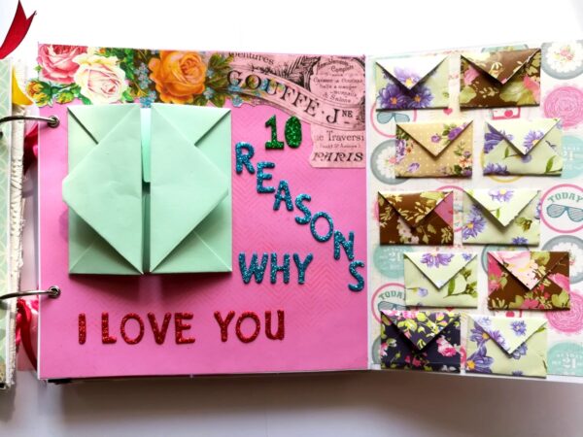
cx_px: 292
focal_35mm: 26
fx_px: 438
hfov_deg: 67.3
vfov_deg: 53.1
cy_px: 218
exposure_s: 1/133
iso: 50
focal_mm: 3.83
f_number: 2.2
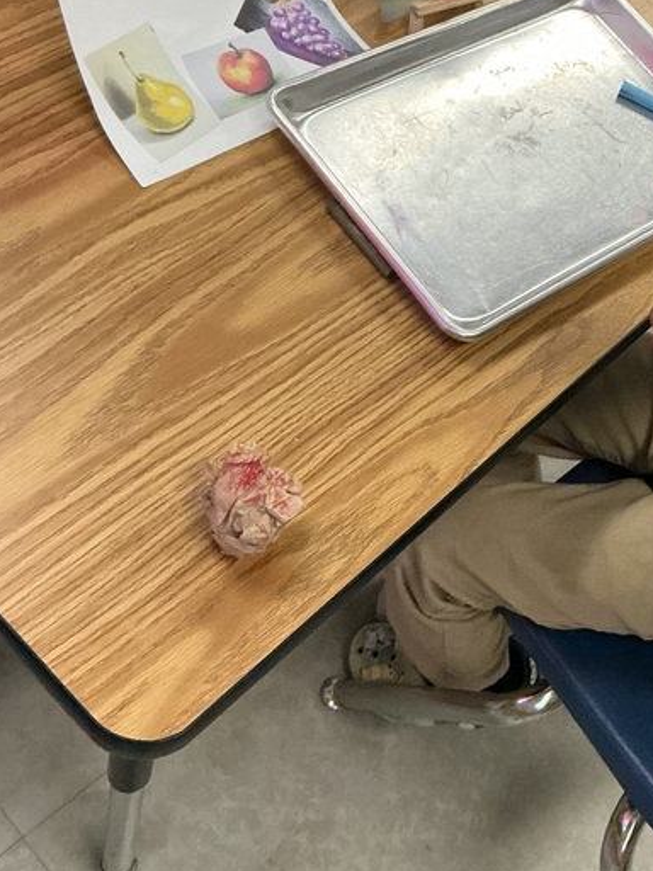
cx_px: 619
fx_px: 1459
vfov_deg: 32.5
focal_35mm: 58
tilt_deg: -48.9
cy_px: 197
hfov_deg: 24.3
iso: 250
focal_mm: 3
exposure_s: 1/60
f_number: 1.8
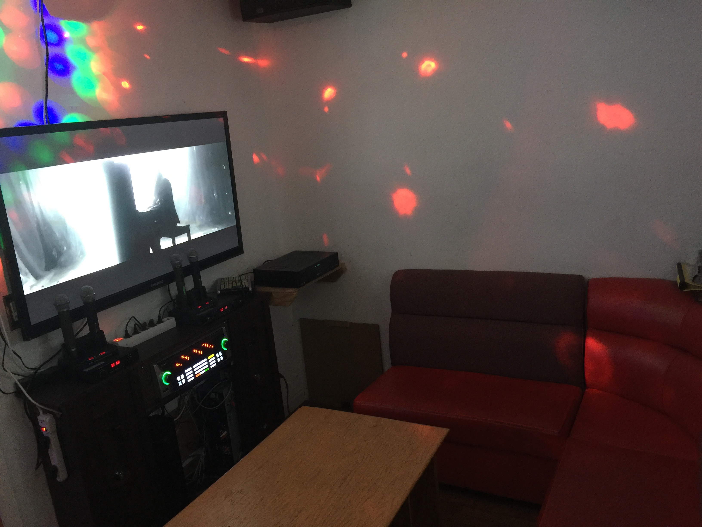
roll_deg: +6.9
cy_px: 264
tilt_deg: -14.6
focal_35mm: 29
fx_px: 588
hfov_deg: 61.7
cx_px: 351
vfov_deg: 48.2
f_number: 2.2
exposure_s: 1/4
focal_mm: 4.15
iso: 64
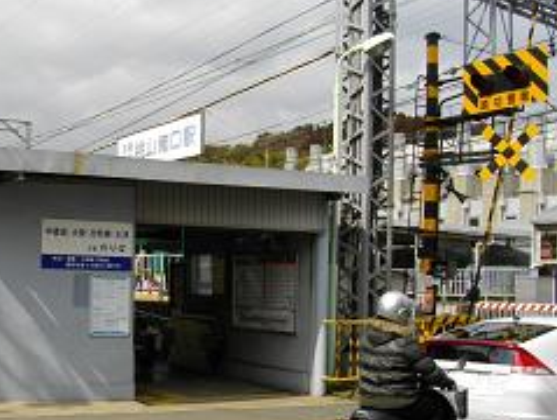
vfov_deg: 28.0
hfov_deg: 36.1
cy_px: 266
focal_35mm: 52
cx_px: 155
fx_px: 838
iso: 100
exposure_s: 1/500
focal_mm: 5.7
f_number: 5.5
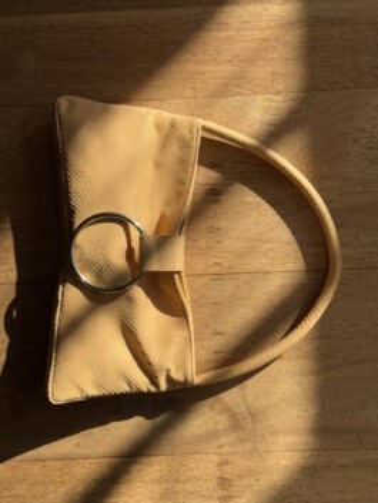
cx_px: 189
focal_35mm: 48
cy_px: 252
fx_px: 698
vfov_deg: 39.6
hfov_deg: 30.3
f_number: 1.78
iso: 80
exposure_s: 1/3534
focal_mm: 6.76
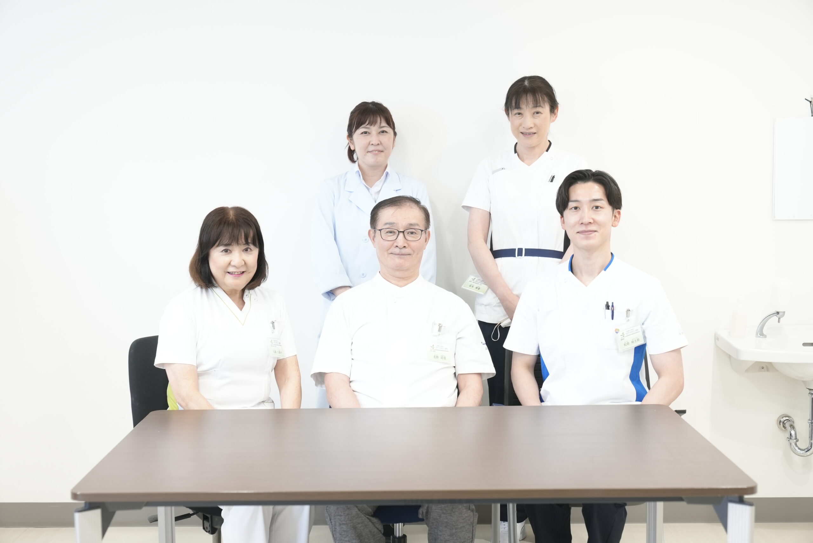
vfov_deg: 26.5
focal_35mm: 51
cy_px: 272
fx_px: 1152
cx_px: 406
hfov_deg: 38.9
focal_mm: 51
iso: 640
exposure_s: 1/60
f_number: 3.5
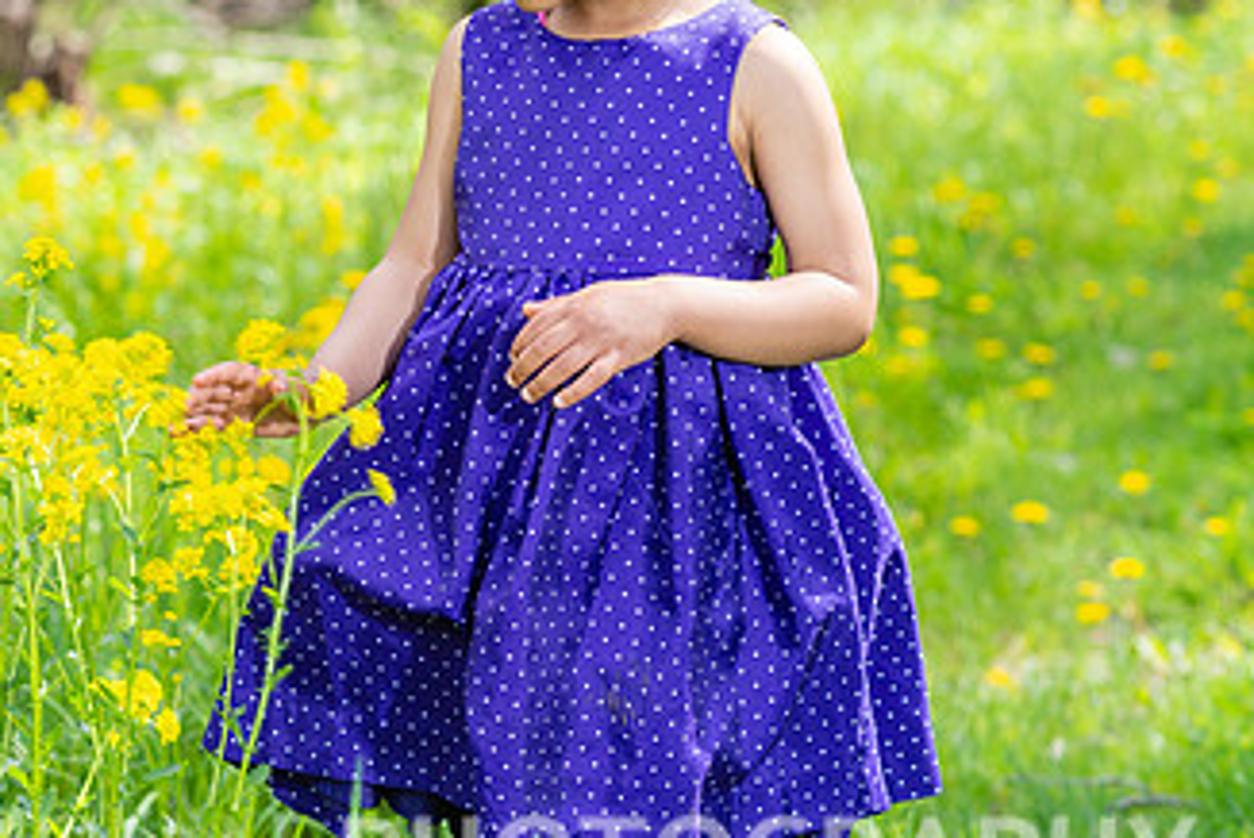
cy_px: 225
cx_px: 154
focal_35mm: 151
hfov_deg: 13.5
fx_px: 5264
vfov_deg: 9.1
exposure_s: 1/160
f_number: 5
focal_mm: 85
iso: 100
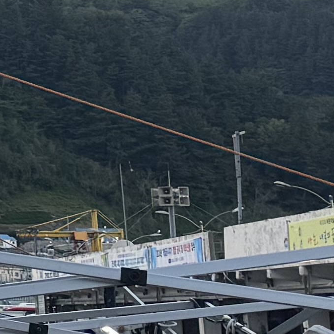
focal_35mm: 179
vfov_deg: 9.6
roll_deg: +0.0
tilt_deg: +9.5
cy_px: -67
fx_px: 1954
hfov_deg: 8.1
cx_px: -739
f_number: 1.78
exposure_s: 1/700
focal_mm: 6.76
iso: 80
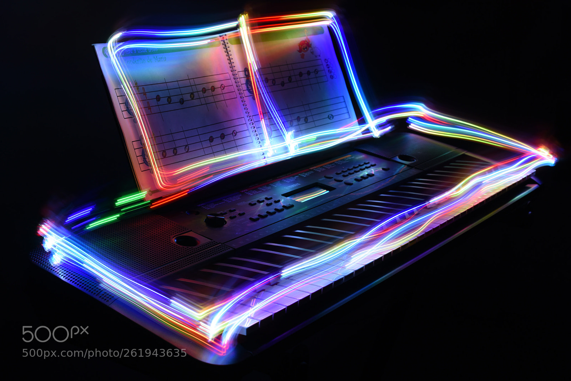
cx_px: 286
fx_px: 793
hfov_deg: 39.6
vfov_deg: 27.0
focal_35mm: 50
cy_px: 190
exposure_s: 30
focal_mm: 50
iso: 100
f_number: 11
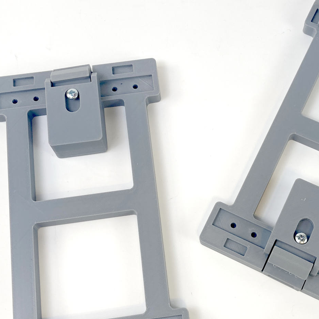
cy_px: 200
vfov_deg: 33.2
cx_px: 207
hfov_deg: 33.2
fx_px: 532
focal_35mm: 51
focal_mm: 4
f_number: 1.8
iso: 25
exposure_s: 1/120
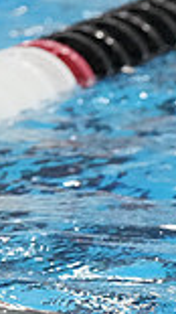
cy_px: 84
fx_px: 6831
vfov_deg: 2.6
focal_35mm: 822
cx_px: 514
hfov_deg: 1.5
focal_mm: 140
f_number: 4
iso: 6400
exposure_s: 1/1250
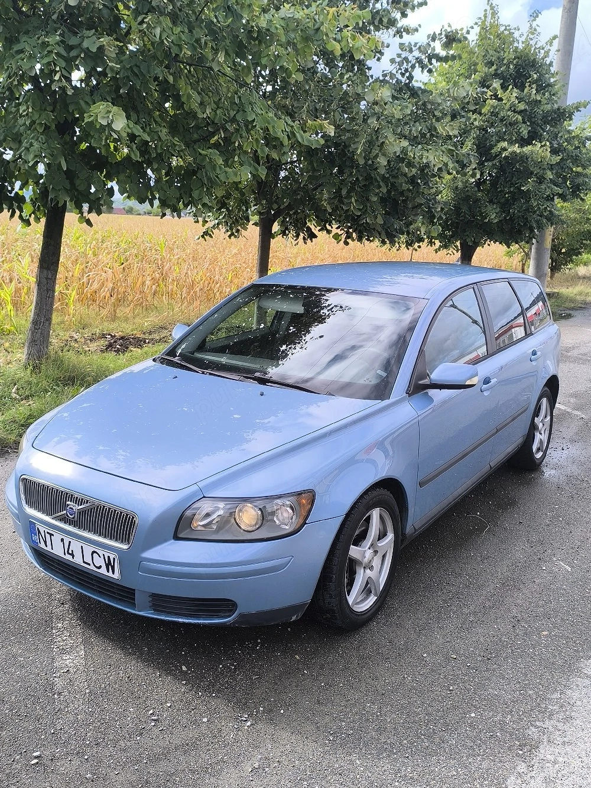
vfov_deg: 60.0
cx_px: 296
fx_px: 683
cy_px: 394
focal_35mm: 30
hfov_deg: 46.8
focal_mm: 6.14
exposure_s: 1/714
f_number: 1.65
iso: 50
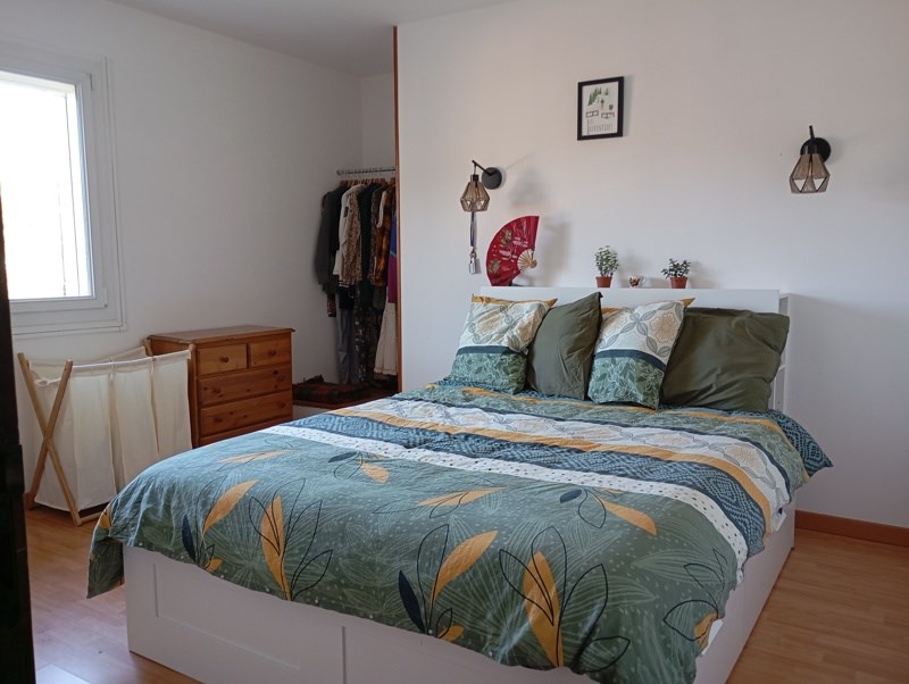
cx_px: 454
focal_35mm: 28
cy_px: 342
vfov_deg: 49.8
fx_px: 736
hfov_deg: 63.4
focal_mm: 4.27
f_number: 1.8
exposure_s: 1/33.3
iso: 663
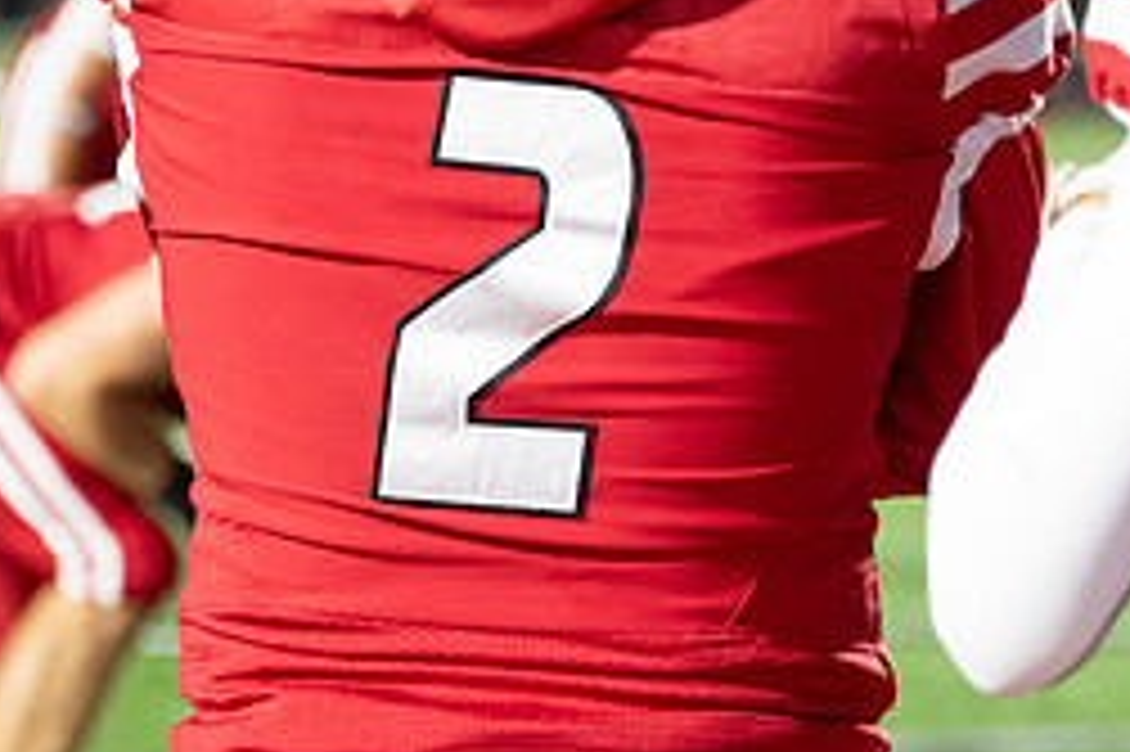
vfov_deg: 3.3
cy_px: 56
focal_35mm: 416
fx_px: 13049
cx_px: 873
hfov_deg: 5.0
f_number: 5.6
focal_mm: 180
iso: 8000
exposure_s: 1/250
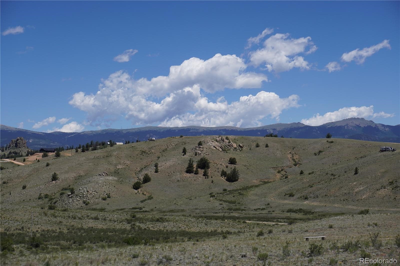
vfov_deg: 21.6
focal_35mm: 63
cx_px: 200
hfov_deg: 31.9
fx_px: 700
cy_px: 133
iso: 100
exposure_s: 1/500
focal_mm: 42
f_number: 8
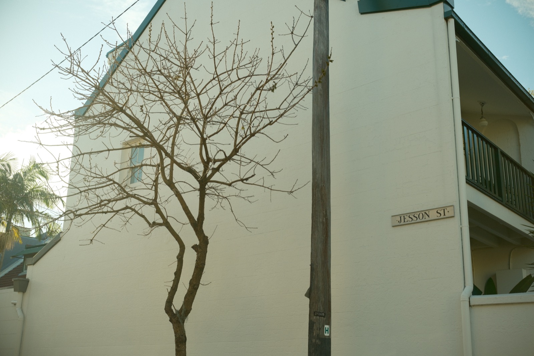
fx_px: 608
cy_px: 178
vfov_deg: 32.6
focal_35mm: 41
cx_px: 267
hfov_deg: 47.4
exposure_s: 1/400
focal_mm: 27
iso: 250
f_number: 5.6
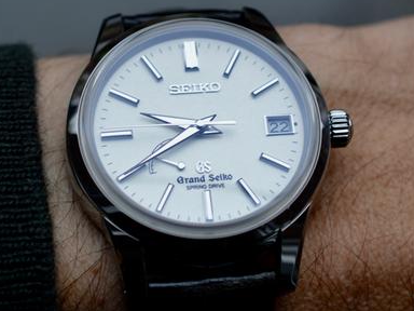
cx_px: 201
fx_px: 1435
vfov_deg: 12.3
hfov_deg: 16.4
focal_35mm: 120
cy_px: 135
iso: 400
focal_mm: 40
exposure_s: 1/80
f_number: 4.5
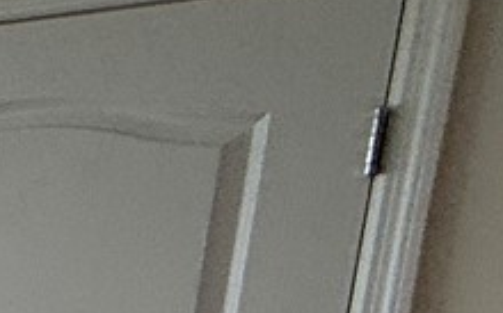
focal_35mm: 108
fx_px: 1479
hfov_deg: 10.1
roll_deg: +0.6
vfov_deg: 11.2
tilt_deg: -10.2
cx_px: -1180
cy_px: 587
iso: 50
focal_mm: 2.22
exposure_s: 1/145
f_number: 2.2
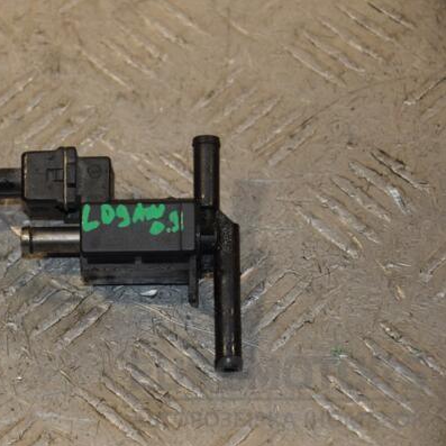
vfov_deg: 9.3
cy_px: 224
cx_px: 110
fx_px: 2755
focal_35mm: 189
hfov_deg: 9.2
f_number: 6.3
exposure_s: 1/200
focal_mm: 98
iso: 800
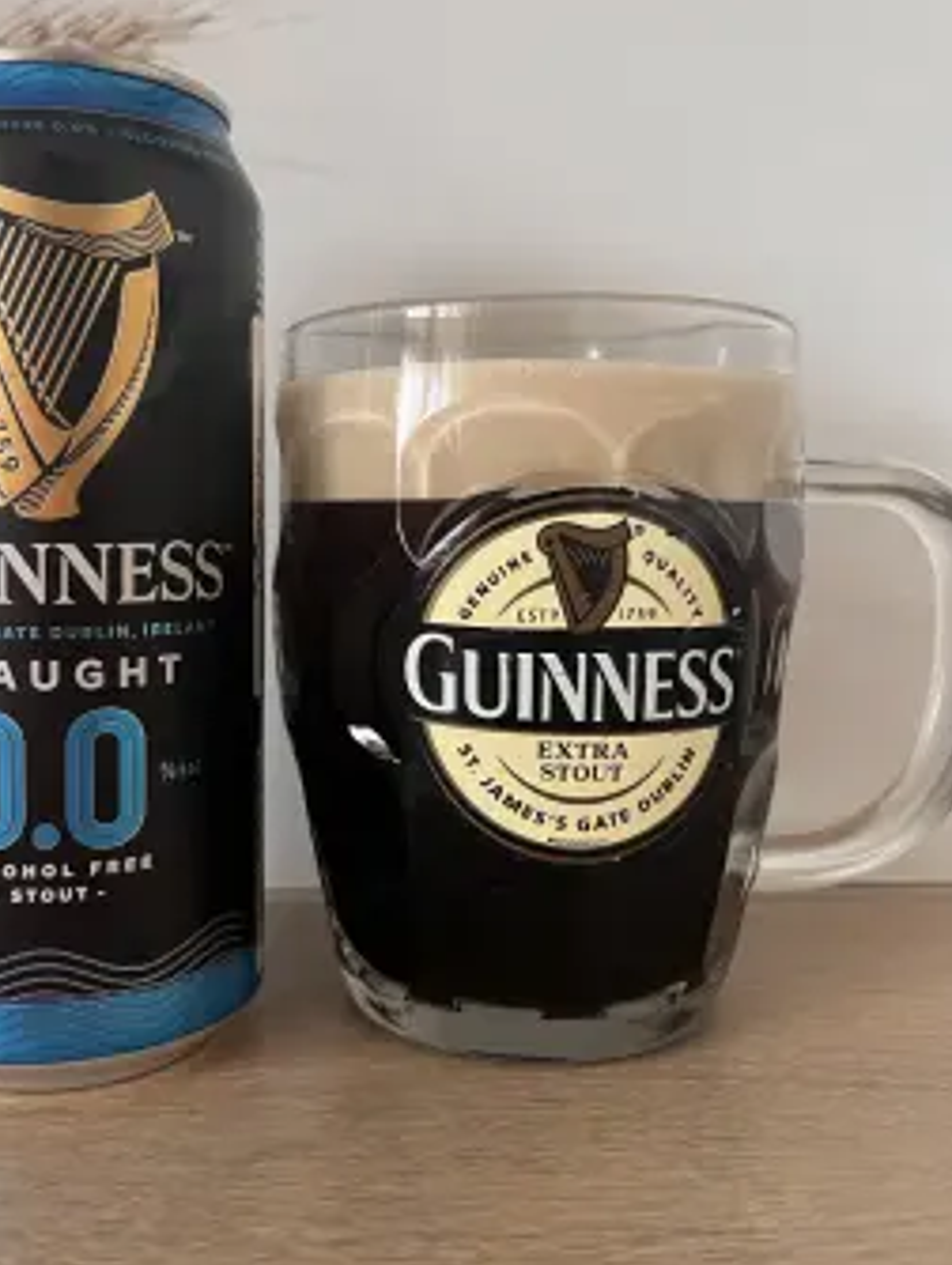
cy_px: 559
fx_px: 1135
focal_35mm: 31
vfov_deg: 58.1
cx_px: 408
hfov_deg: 45.4
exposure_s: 1/88
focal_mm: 5.1
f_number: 1.6
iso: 125
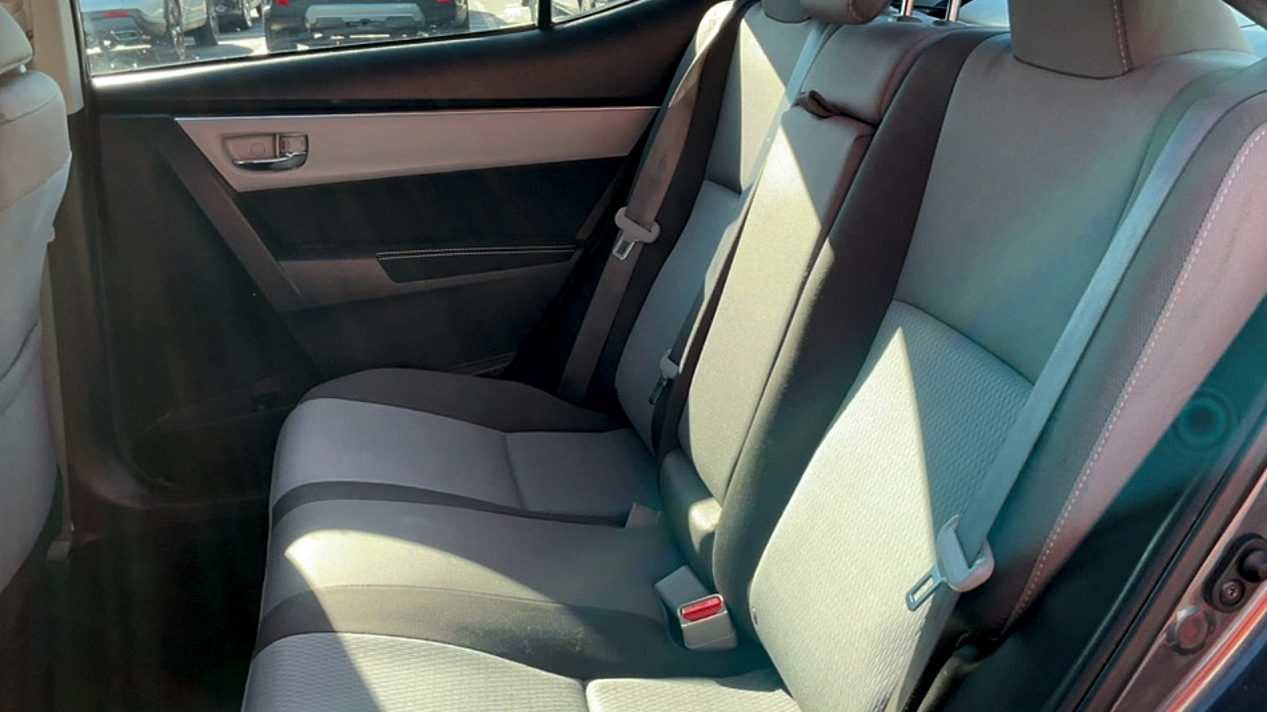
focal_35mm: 33
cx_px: 638
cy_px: 336
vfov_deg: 35.6
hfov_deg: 59.5
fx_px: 1108
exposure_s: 1/189
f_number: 1.8
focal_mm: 3
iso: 25
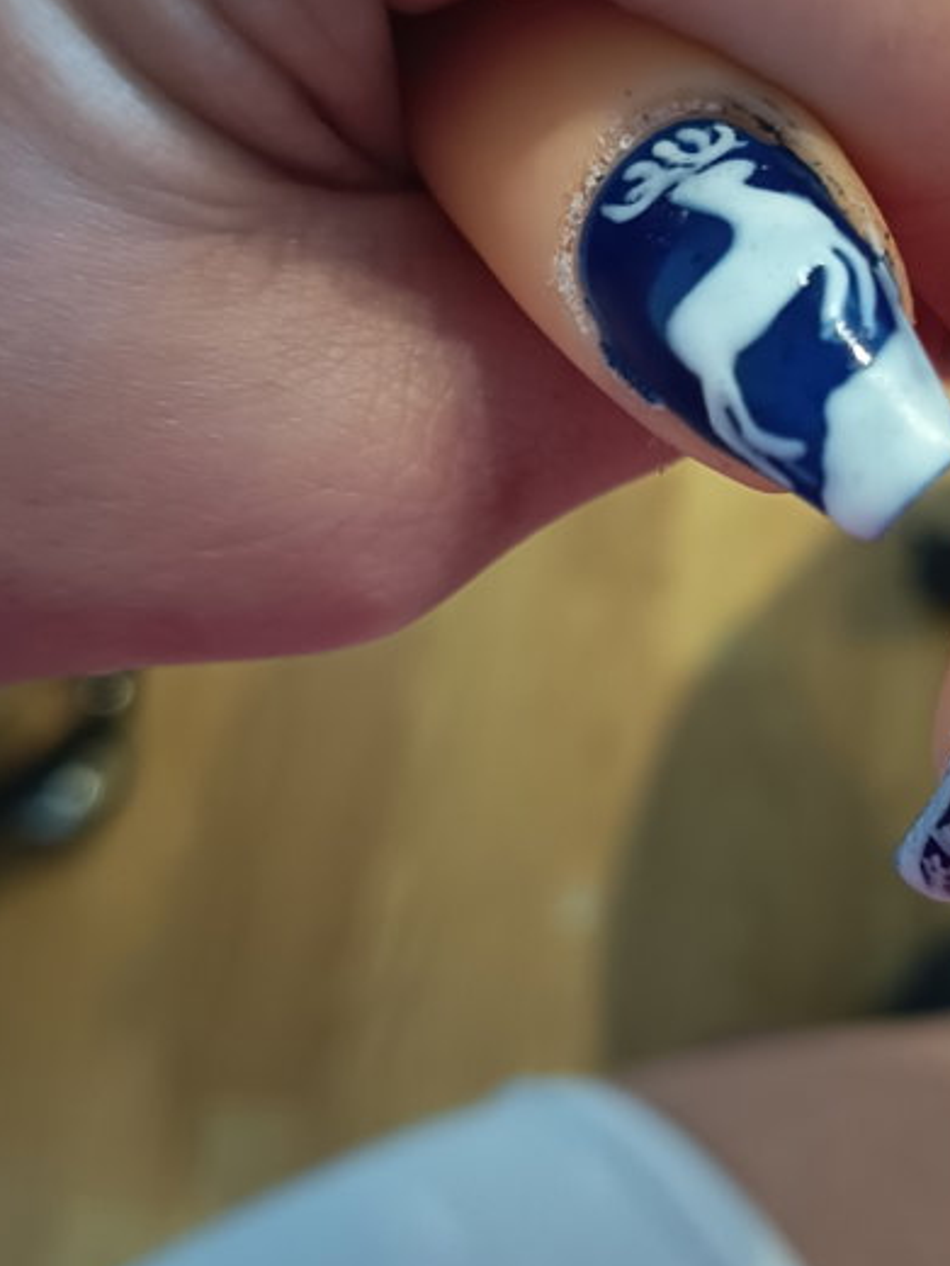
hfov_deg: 32.3
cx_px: 821
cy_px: 580
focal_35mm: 43
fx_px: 1573
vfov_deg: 43.8
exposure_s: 1/20
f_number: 1.7
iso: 968
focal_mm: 5.24
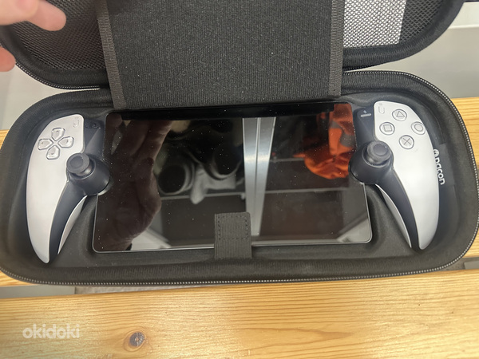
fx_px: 332
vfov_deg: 56.8
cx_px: 240
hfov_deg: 71.6
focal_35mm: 24
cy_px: 180
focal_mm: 6.86
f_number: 1.78
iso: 640
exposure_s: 1/50
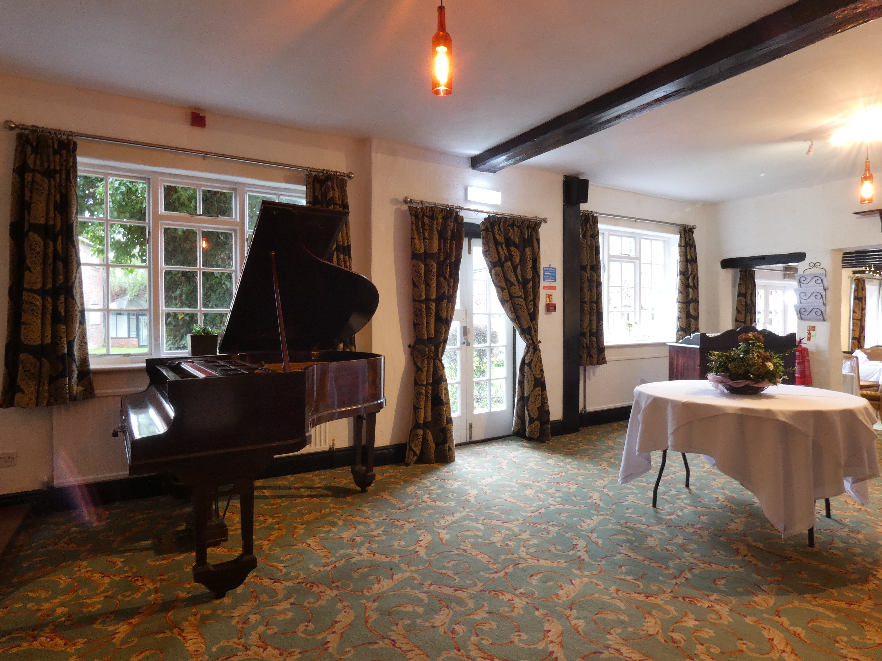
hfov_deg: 81.7
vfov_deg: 66.0
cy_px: 330
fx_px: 510
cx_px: 441
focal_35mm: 20
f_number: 5.6
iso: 80
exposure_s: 1.3
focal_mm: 3.6
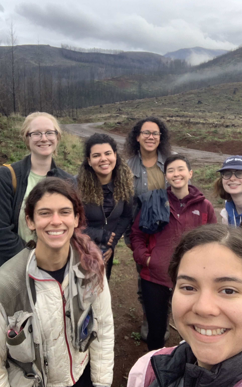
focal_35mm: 34
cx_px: 131
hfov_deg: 37.2
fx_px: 359
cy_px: 193
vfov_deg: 56.7
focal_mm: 2.87
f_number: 2.2
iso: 64
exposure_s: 1/114
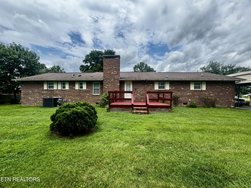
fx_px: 102
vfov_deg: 85.7
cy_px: 94
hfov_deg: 102.1
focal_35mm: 14
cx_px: 126
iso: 50
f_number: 2.2
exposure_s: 1/1078
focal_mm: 2.22
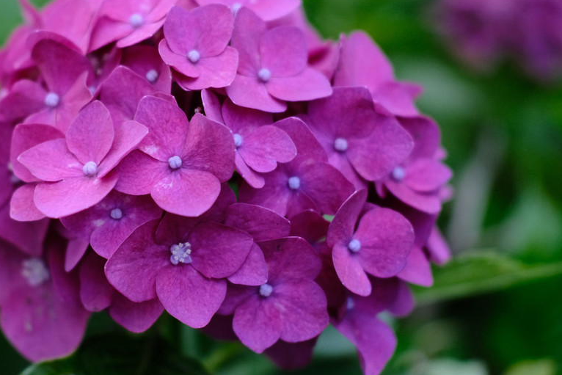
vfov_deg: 16.4
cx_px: 189
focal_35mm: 83
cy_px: 143
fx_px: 1296
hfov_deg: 24.4
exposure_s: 1/1250
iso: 640
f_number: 2
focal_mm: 35
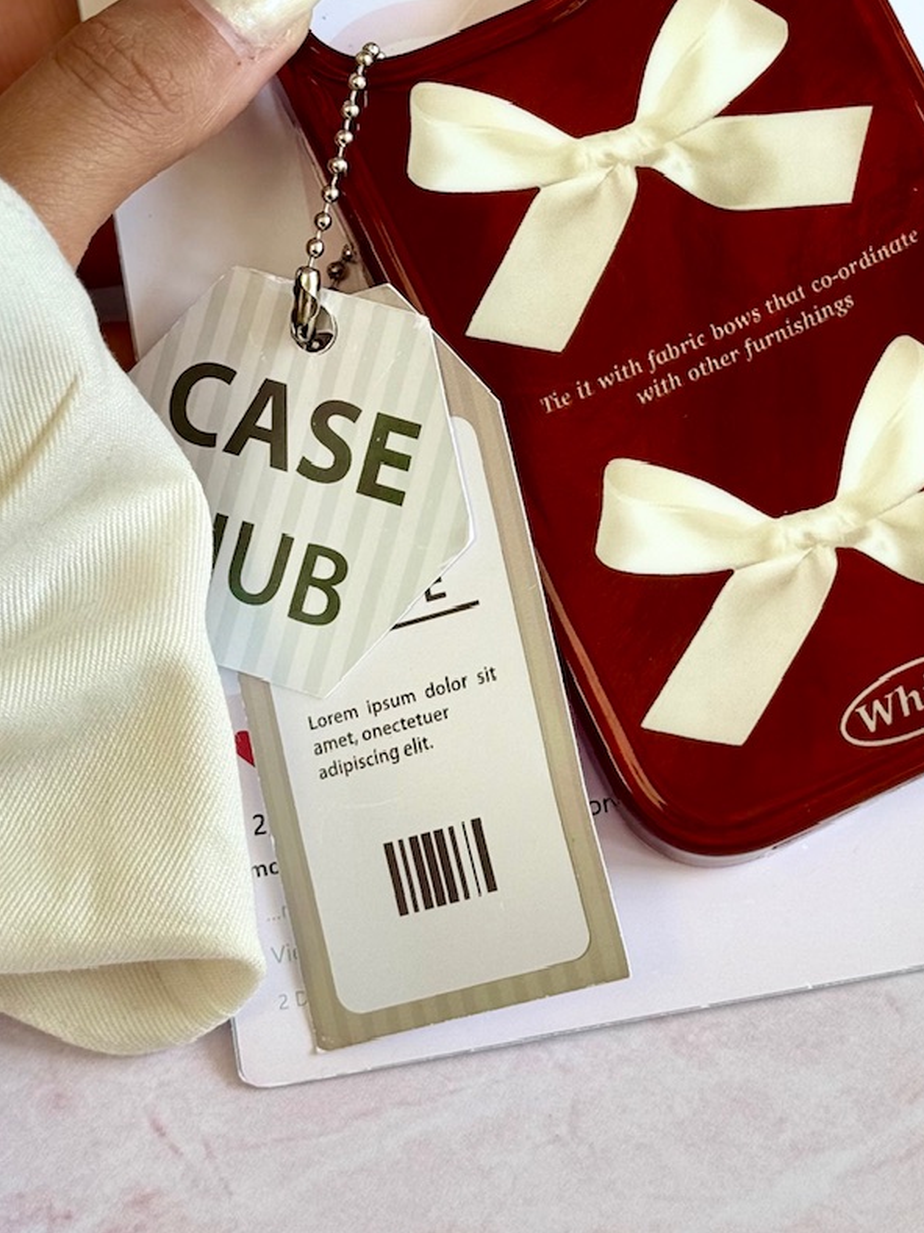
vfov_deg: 24.6
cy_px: 247
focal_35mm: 78
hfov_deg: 18.9
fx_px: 2776
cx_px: 572
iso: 64
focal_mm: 6.76
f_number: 1.78
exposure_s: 1/333
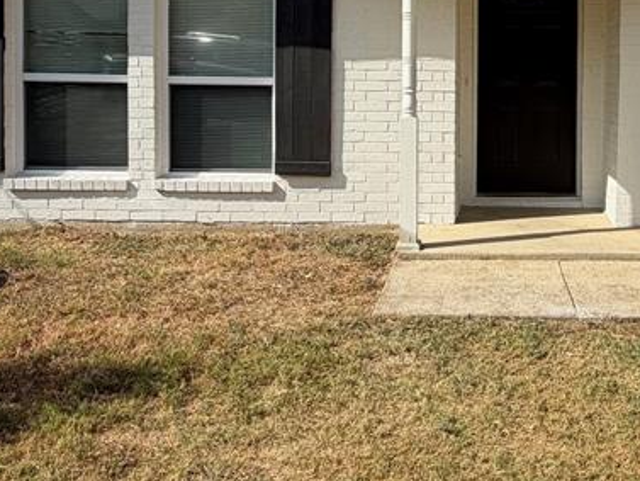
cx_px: 519
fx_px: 703
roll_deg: +0.1
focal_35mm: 38
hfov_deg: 46.2
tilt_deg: -1.8
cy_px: 87
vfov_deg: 36.3
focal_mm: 2.22
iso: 20
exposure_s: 1/970
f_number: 2.2
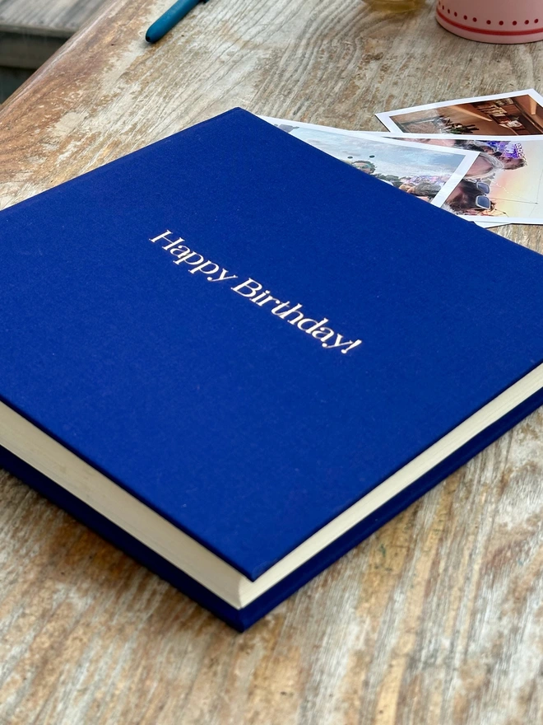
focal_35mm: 48
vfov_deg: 39.7
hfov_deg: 30.3
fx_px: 1004
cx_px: 272
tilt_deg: -32.6
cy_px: 362
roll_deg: -0.6
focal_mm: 6.86
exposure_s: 1/823
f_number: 1.78
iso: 64
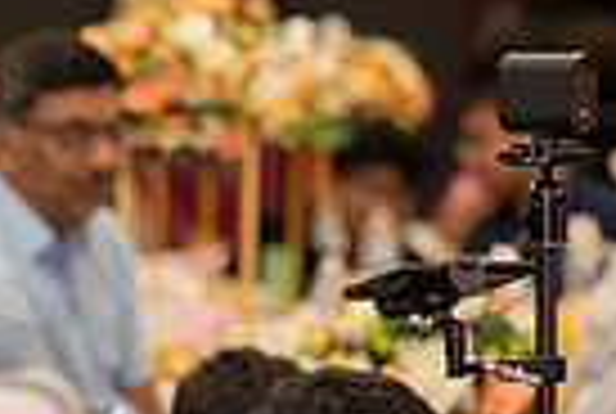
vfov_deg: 3.3
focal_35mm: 421
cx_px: -180
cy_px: 610
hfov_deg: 4.9
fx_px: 7219
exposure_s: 1/160
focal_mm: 99
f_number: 3.2
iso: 1000
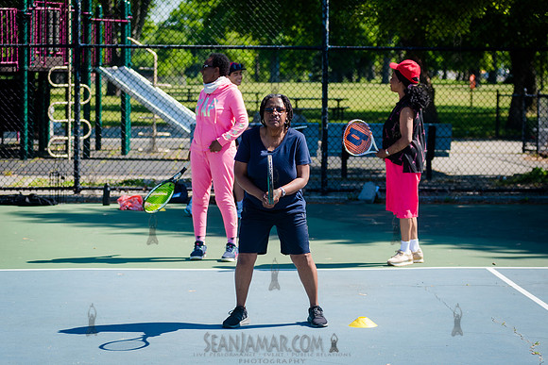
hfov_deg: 19.4
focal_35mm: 105
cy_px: 191
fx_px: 1605
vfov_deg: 13.0
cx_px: 284
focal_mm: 86
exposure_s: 1/1250
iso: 200
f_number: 3.5
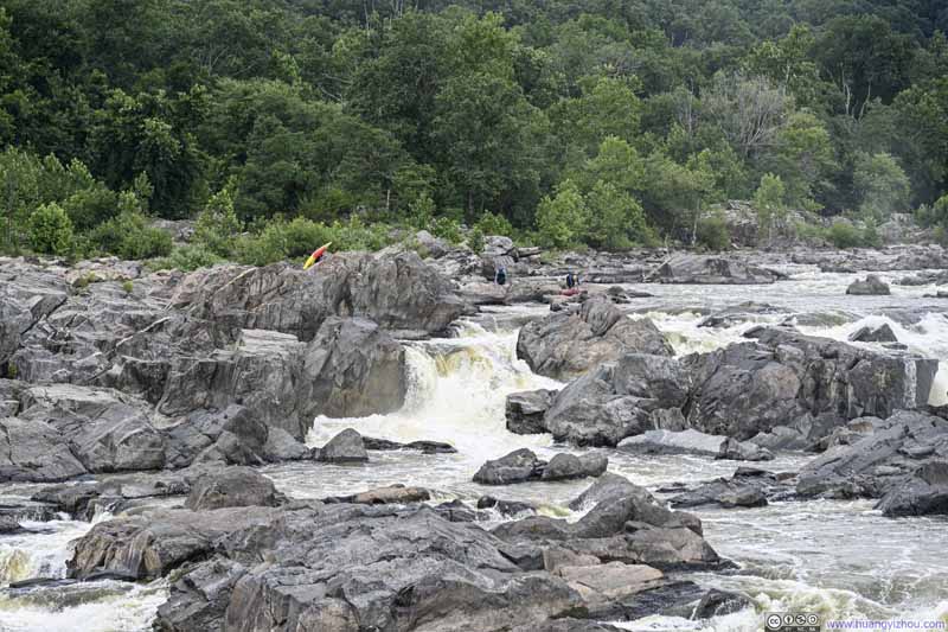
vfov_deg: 11.4
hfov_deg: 17.1
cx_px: 474
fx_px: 3159
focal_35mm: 120
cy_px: 316
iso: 100
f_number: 6.3
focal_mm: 120
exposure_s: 1/250
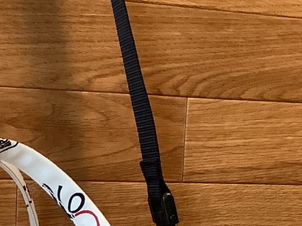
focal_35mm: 121
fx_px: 1055
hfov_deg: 15.8
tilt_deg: -8.5
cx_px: -35
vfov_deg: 11.4
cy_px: 392
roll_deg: -0.4
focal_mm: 3.3
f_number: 2.4
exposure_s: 1/50
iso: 250
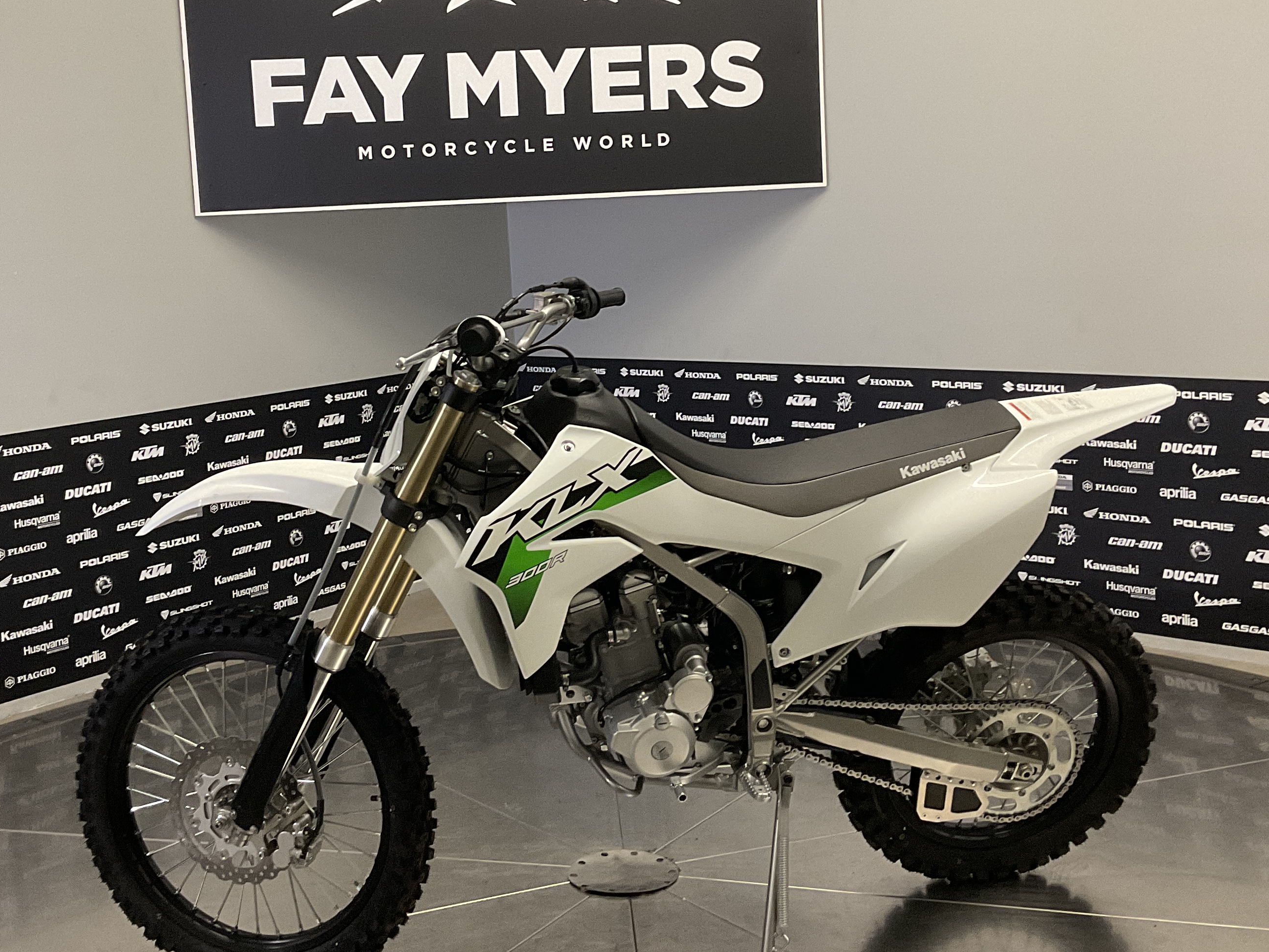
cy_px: 352
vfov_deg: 32.0
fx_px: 1650
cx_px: 567
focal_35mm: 45
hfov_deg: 42.0
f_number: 1.8
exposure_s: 1/60
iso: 160
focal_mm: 3
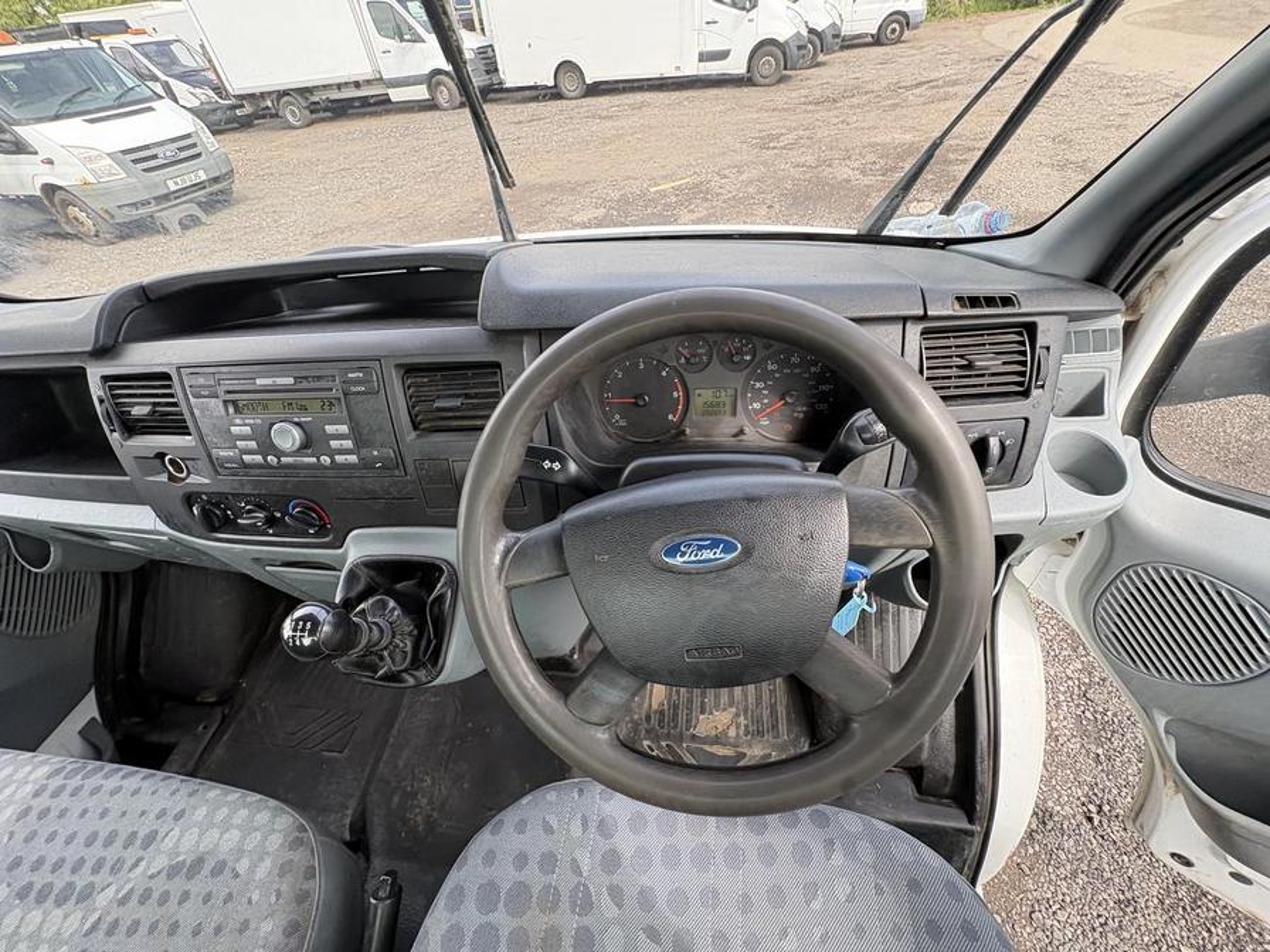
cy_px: 476
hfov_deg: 102.1
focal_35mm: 14
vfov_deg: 85.7
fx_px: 514
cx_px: 635
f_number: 2.2
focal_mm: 2.22
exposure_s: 1/108
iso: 80
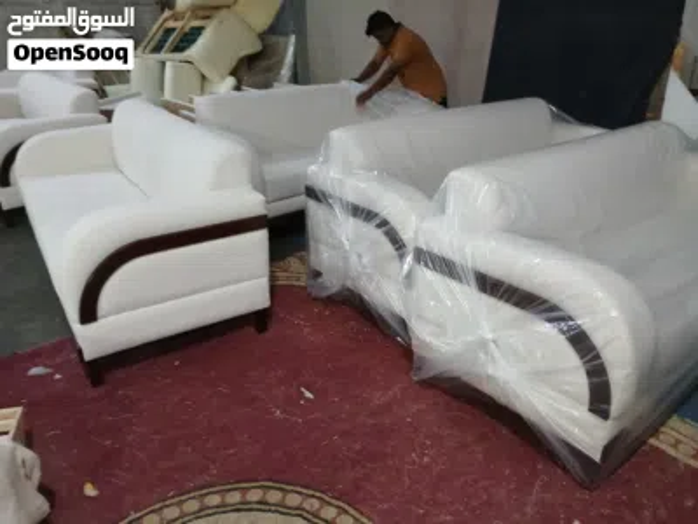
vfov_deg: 53.1
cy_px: 262
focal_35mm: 26
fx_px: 524
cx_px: 349
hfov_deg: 67.3
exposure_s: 1/24
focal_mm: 3.98
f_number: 1.8
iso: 500
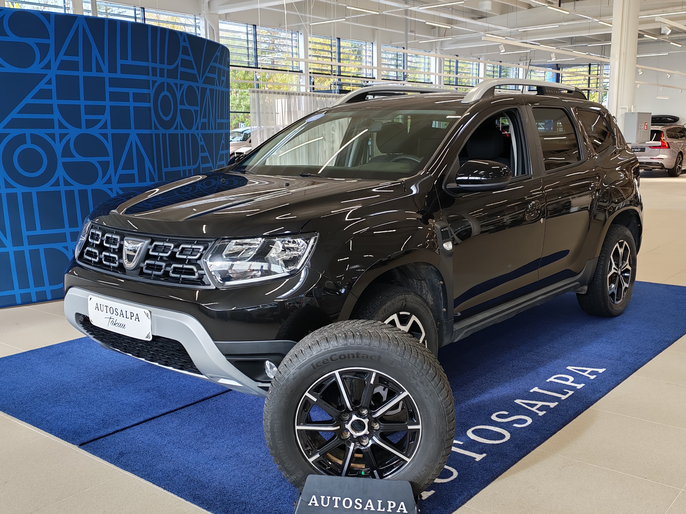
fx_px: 733
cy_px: 274
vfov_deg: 38.7
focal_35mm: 37
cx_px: 360
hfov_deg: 50.1
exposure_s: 1/100
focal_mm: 6.12
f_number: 1.9
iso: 200
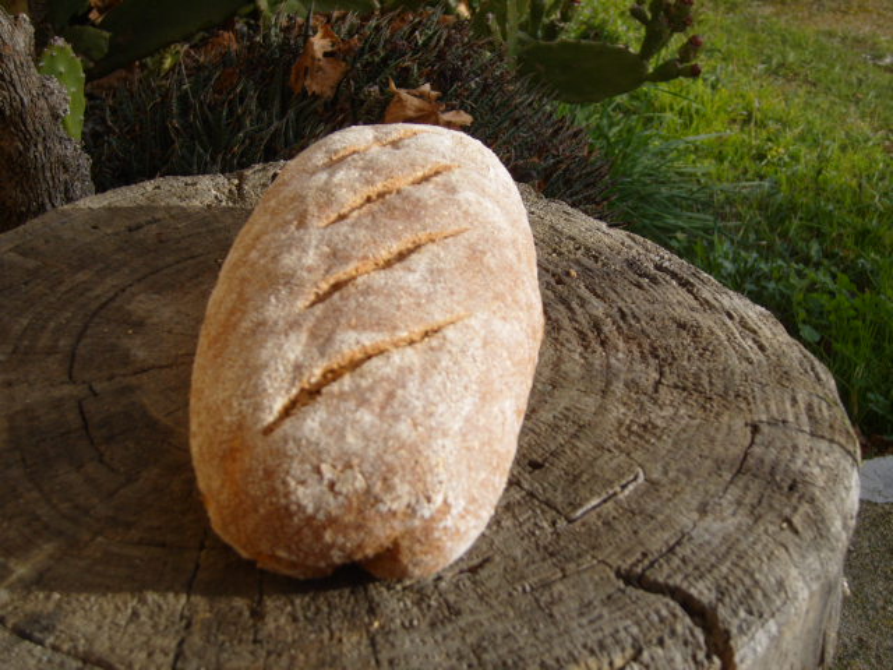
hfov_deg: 36.2
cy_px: 335
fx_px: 1367
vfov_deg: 27.5
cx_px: 446
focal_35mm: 53
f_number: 8.8
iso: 80
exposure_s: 1/125
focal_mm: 11
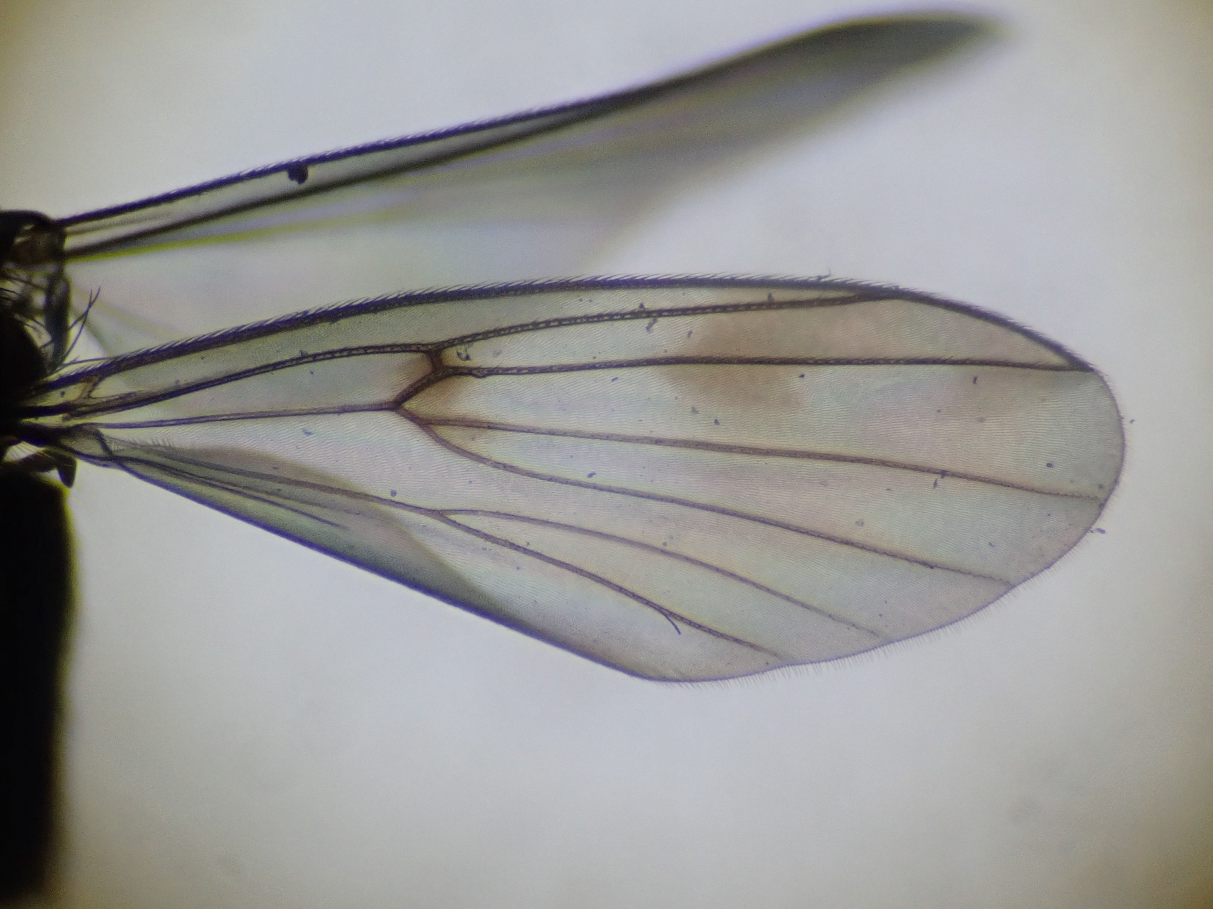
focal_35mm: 49
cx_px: 606
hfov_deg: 38.9
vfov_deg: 29.7
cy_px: 454
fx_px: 1717
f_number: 4.5
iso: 400
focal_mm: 8.99
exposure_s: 1/125
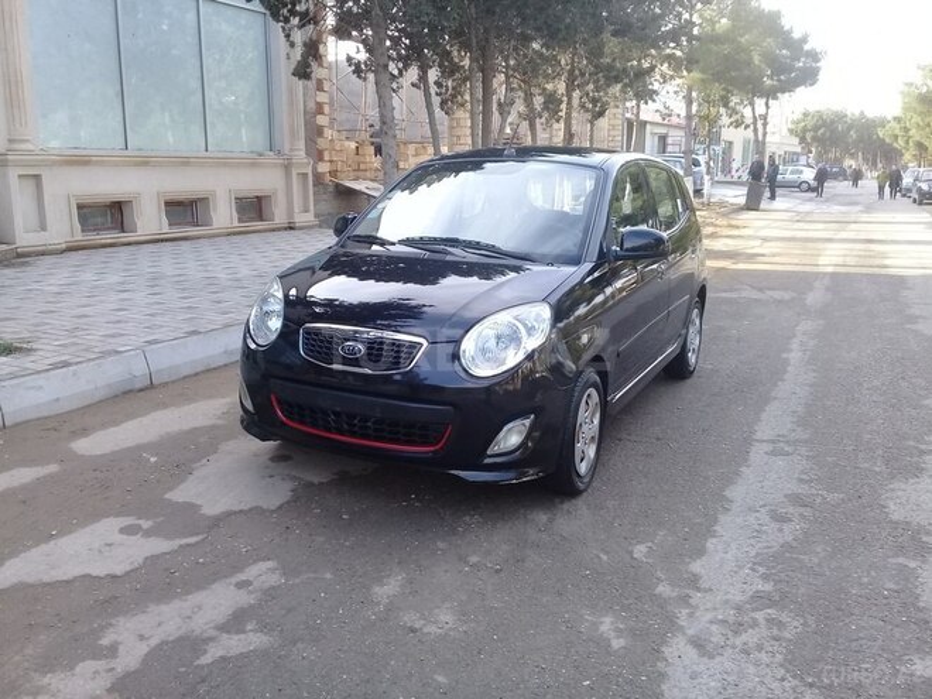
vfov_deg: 45.4
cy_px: 350
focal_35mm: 31
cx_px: 466
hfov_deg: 58.4
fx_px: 835
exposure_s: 1/122
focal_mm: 3.3
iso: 50
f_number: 2.2
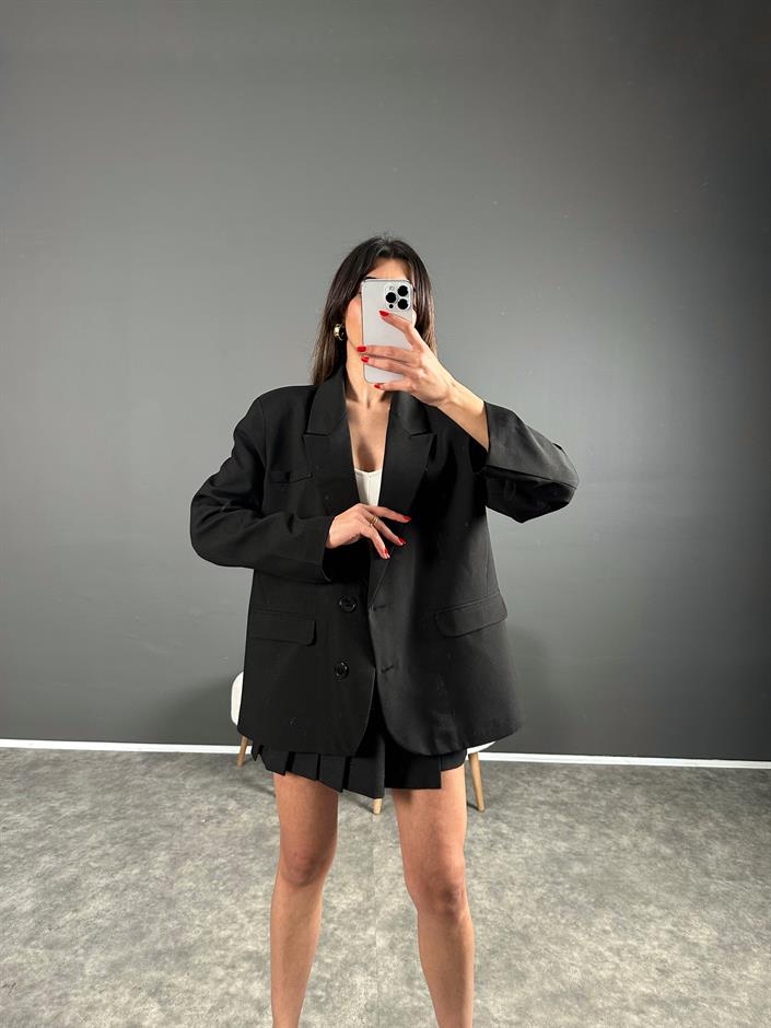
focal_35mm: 24
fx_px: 713
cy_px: 514
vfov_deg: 71.6
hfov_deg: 56.8
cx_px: 386
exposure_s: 1/119
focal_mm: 6.86
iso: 250
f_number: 1.78
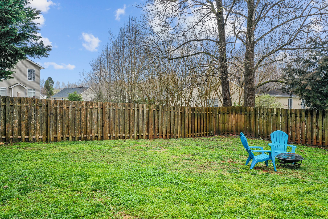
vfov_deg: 46.4
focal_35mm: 28
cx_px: 164
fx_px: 255
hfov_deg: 65.5
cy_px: 110
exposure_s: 1/160
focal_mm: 10.26
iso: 100
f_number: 4.5
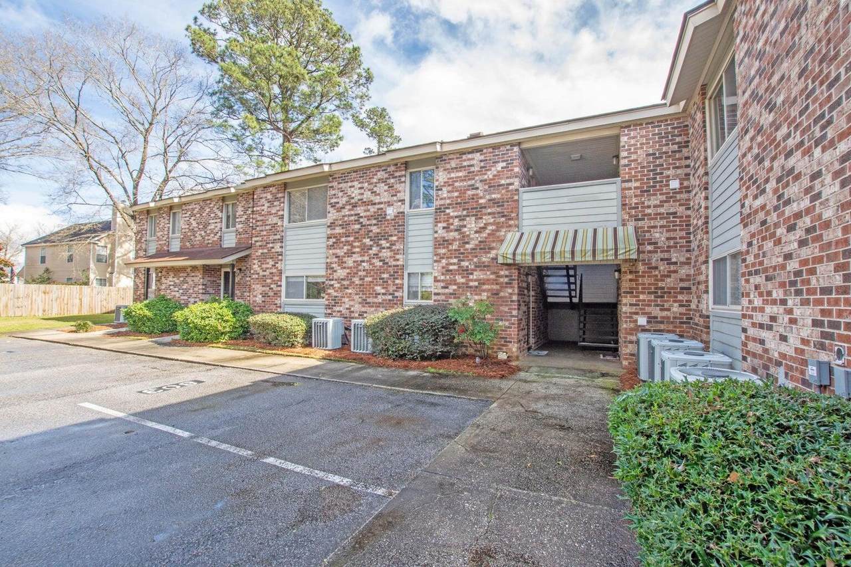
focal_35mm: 15
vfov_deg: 77.3
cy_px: 284
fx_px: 355
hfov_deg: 100.4
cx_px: 426
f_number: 11
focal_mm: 10
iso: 320
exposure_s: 1/60
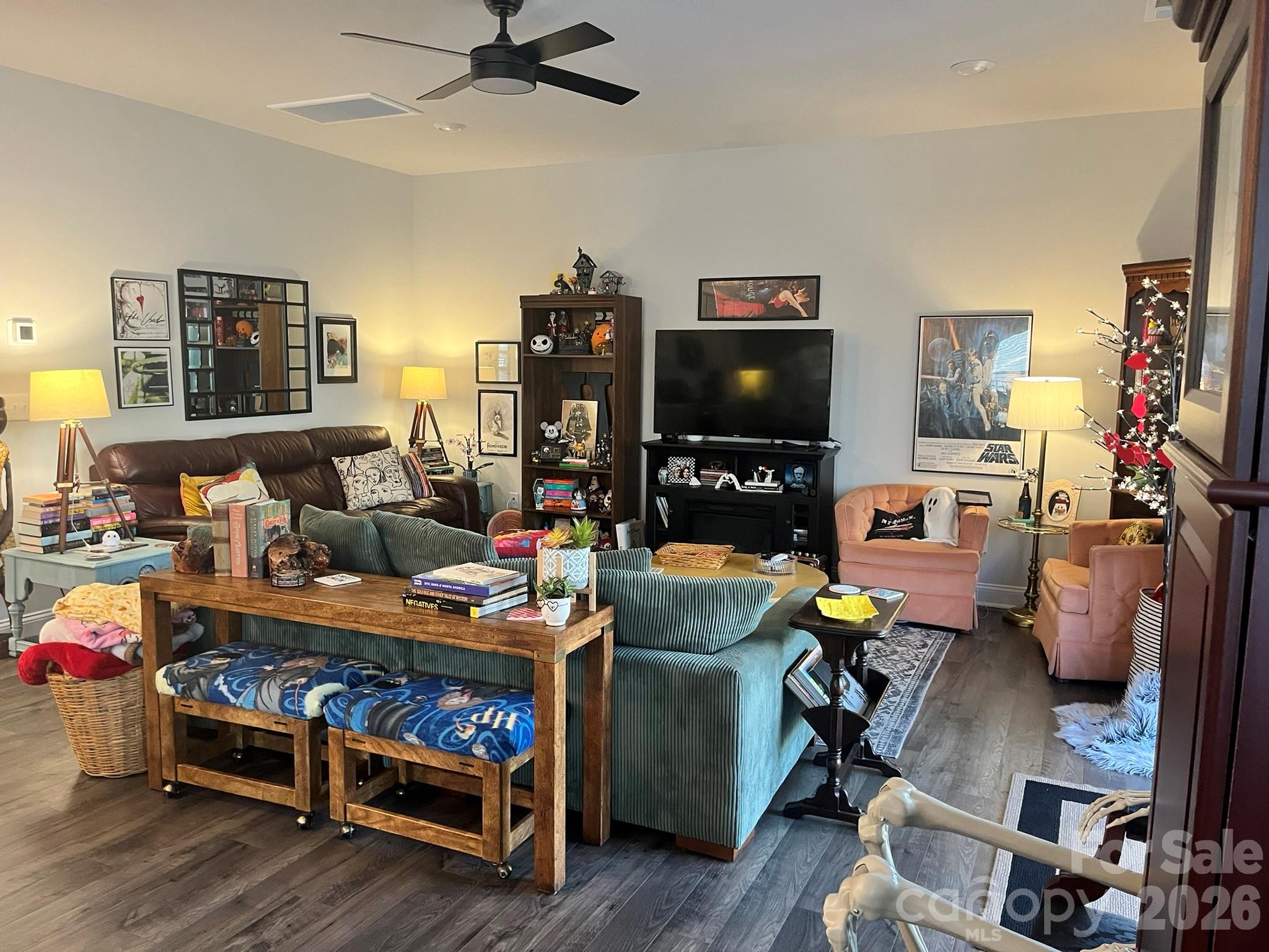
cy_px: 476
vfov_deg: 53.1
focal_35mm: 26
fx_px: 953
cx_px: 634
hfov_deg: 67.3
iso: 320
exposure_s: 1/60
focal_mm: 5.1
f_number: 1.6
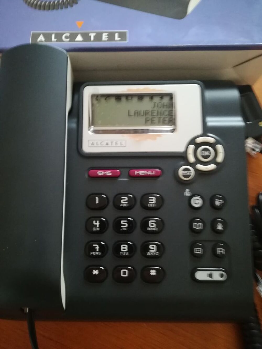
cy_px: 174
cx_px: 131
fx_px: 262
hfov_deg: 53.1
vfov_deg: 67.3
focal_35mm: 26
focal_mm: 3.83
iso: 640
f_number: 2.2
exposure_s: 1/20
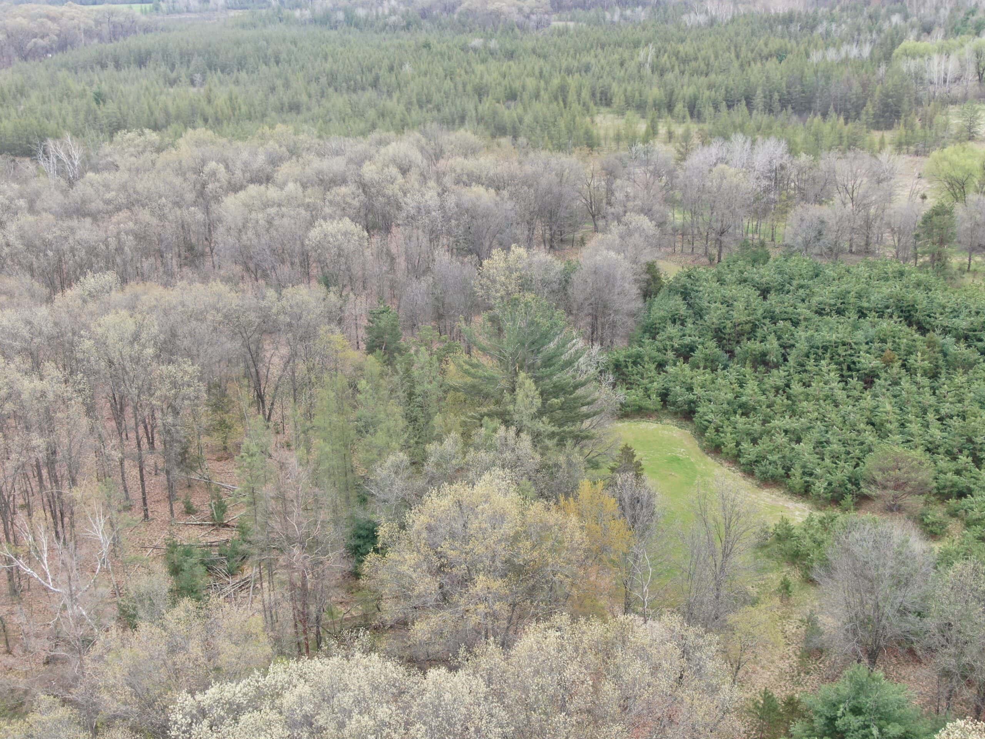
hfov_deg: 43.9
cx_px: 492
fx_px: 1224
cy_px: 370
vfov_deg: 33.6
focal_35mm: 43
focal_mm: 7.39
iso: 100
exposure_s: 1/100
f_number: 3.6
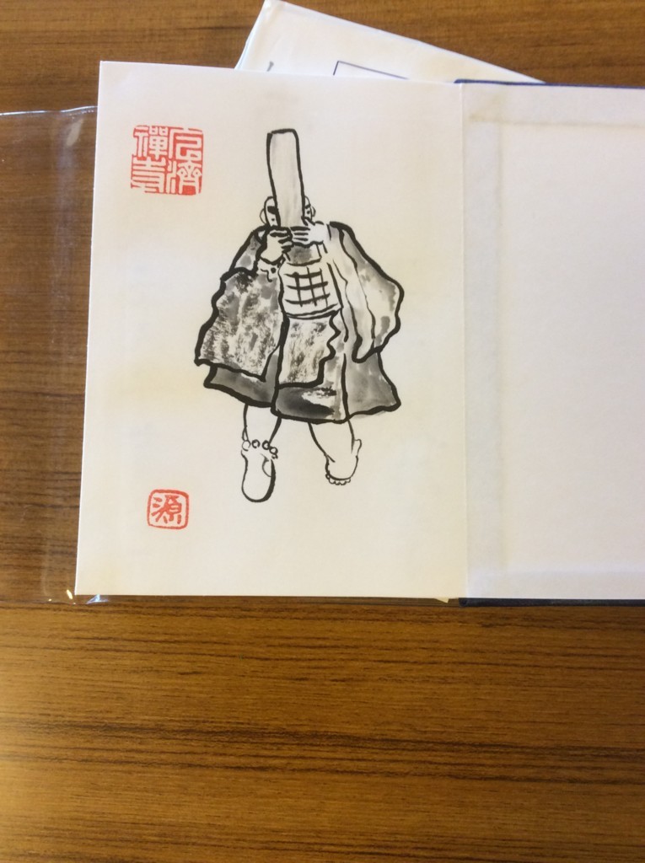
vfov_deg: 56.9
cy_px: 432
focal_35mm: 32
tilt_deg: -79.6
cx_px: 322
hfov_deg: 44.1
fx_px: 797
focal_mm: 3.3
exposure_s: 1/24
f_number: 2.4
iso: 80
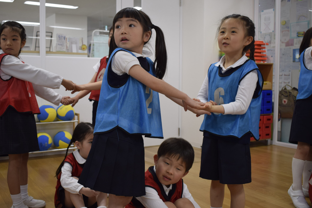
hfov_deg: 47.8
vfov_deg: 33.0
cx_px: 144
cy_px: 98
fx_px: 351
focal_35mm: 41
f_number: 4
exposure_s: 1/60
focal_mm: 25
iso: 400
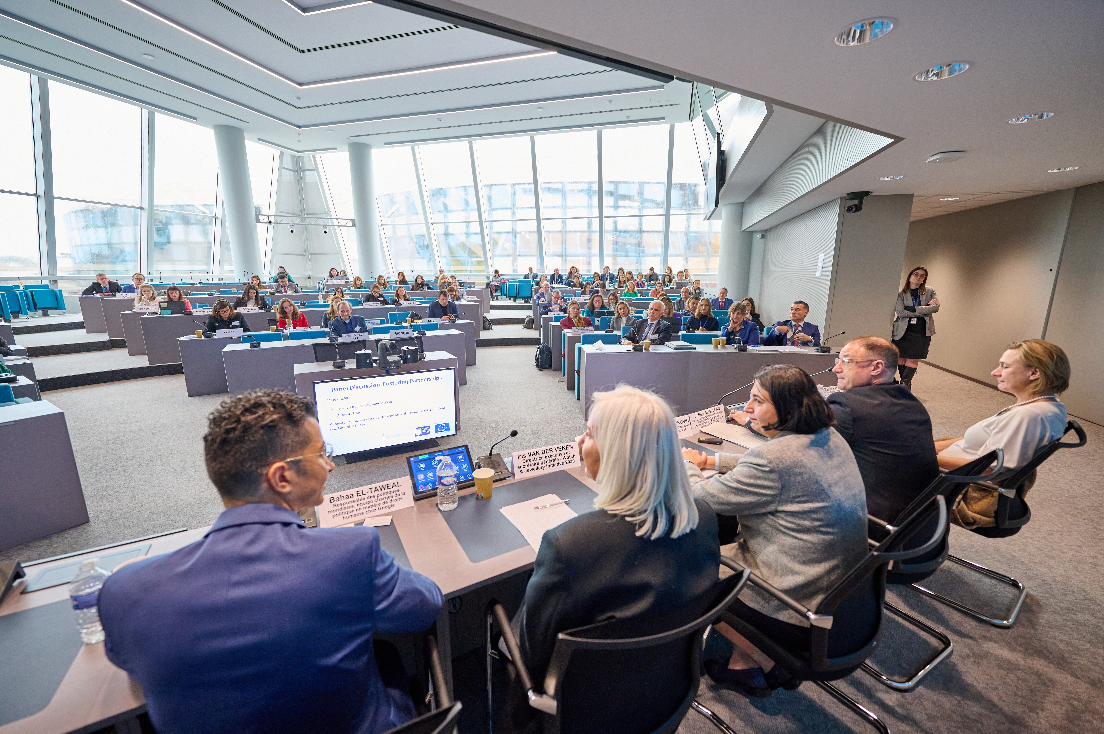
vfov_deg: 81.1
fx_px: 429
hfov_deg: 104.3
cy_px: 367
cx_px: 552
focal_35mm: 14
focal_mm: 14
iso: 2500
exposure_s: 1/250
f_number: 2.8
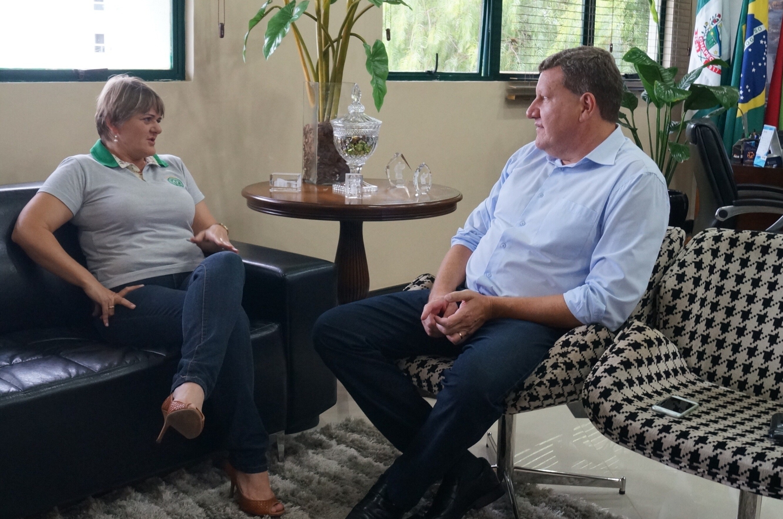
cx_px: 392
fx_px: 717
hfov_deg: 57.3
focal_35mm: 33
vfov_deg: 39.8
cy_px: 260
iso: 1000
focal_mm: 22
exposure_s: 1/60
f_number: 6.3
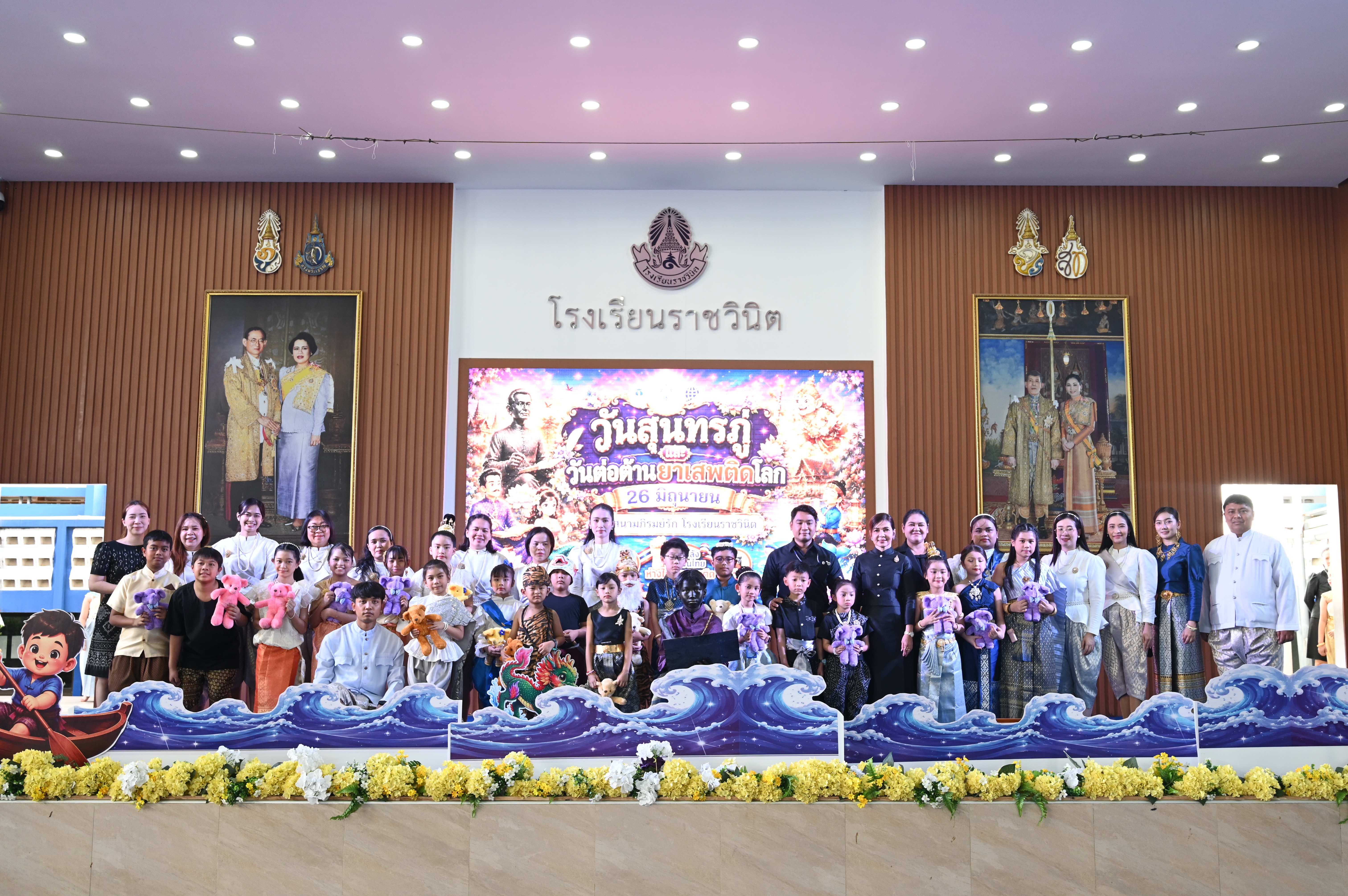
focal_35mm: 35
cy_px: 448
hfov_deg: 54.5
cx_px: 674
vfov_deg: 37.8
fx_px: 1310
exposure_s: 1/125
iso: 1000
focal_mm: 35
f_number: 5
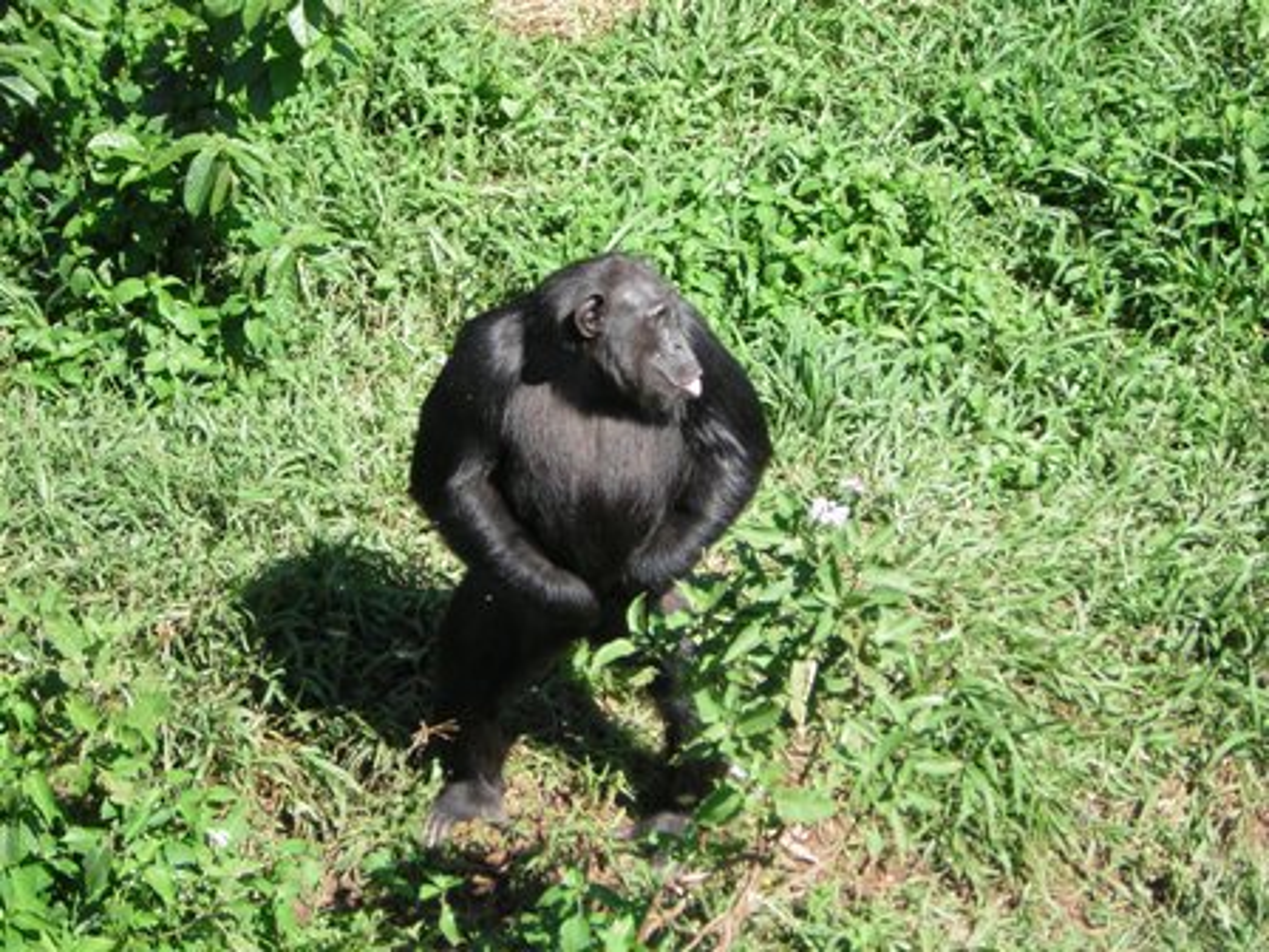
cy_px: 476
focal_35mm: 108
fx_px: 3959
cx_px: 634
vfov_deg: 13.7
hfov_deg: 18.2
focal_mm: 14.1
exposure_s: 1/133
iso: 50
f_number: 4.7
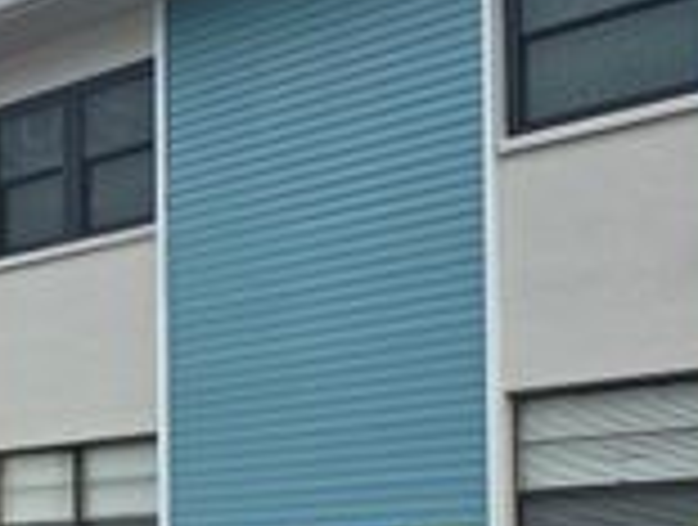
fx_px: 1496
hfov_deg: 25.0
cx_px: 0
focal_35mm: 74
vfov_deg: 19.4
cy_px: 528
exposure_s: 1/1016
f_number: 1.7
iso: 12
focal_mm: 6.3
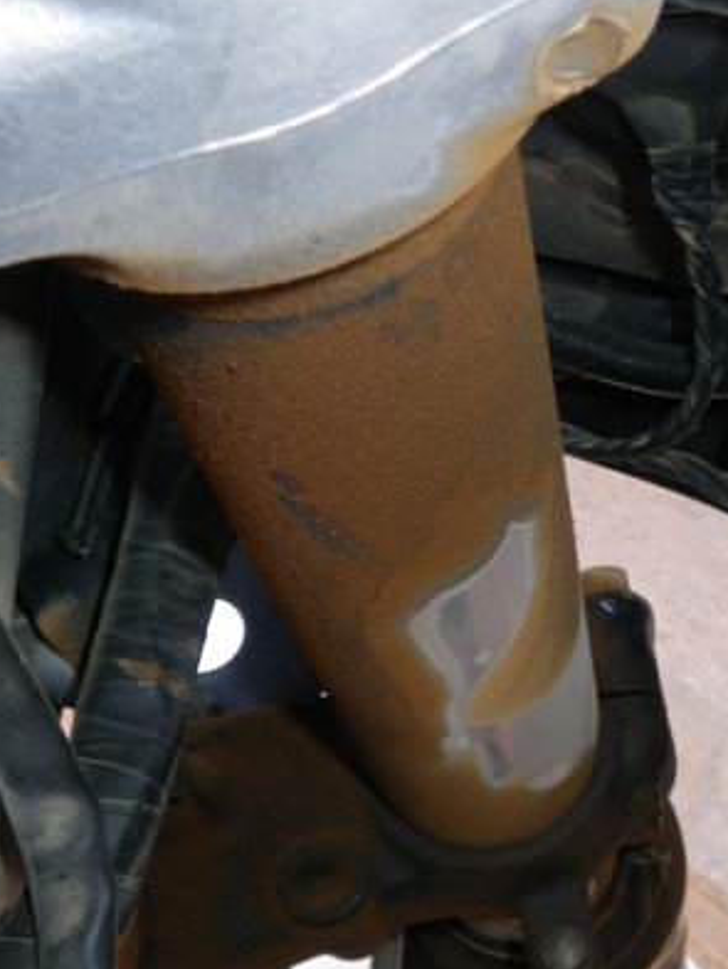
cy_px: 619
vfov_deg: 33.6
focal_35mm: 57
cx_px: 464
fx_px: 1597
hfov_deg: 25.6
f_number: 4.2
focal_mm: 5
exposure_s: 1/50
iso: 125
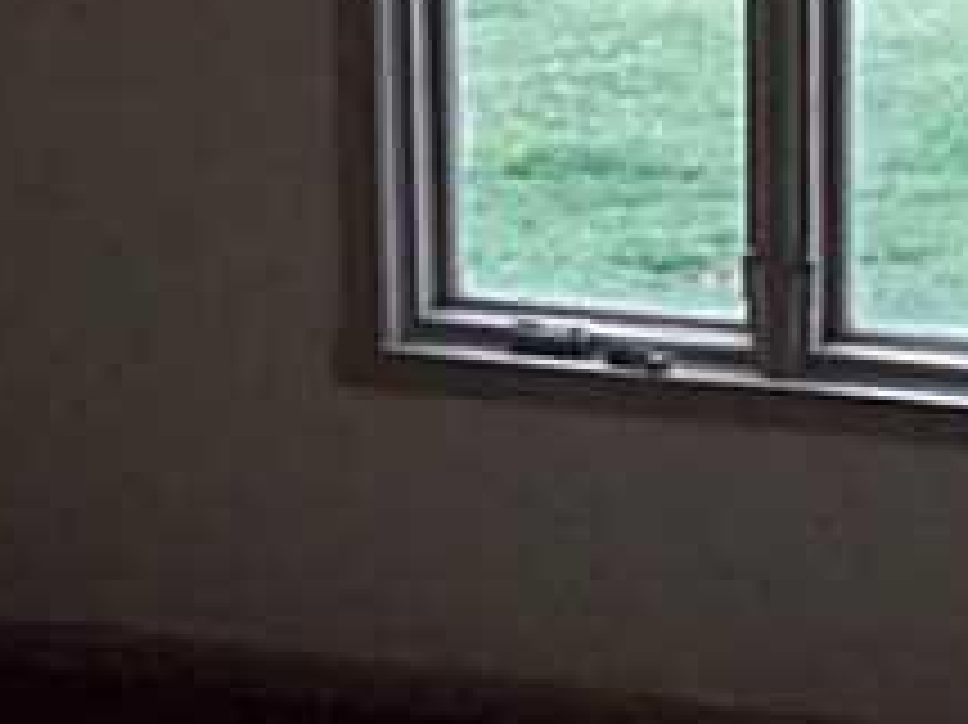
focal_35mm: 108
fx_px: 3018
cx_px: 878
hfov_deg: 17.9
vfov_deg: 13.4
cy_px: -49
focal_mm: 4.1
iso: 400
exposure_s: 1/200
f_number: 3.3
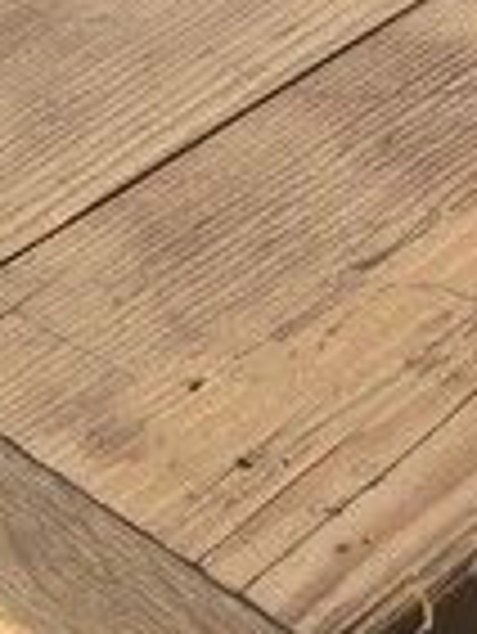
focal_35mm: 123
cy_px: 477
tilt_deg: -47.0
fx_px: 2256
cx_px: 4
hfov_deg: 11.9
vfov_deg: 15.9
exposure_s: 1/1282
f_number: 2.2
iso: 32
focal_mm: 4.15
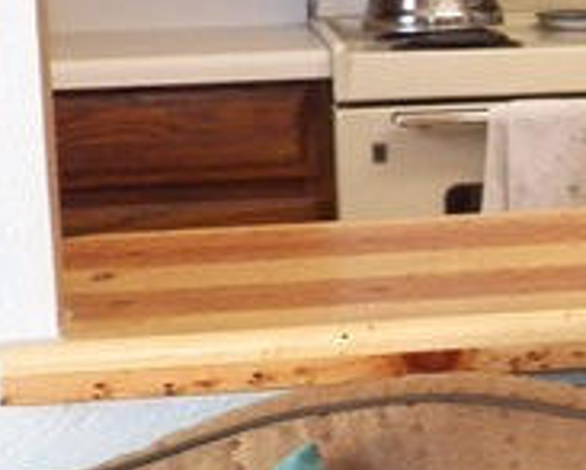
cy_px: 275
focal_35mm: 165
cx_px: 1086
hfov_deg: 10.9
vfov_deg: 9.4
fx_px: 2866
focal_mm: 5.5
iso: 160
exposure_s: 1/30
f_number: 2.8
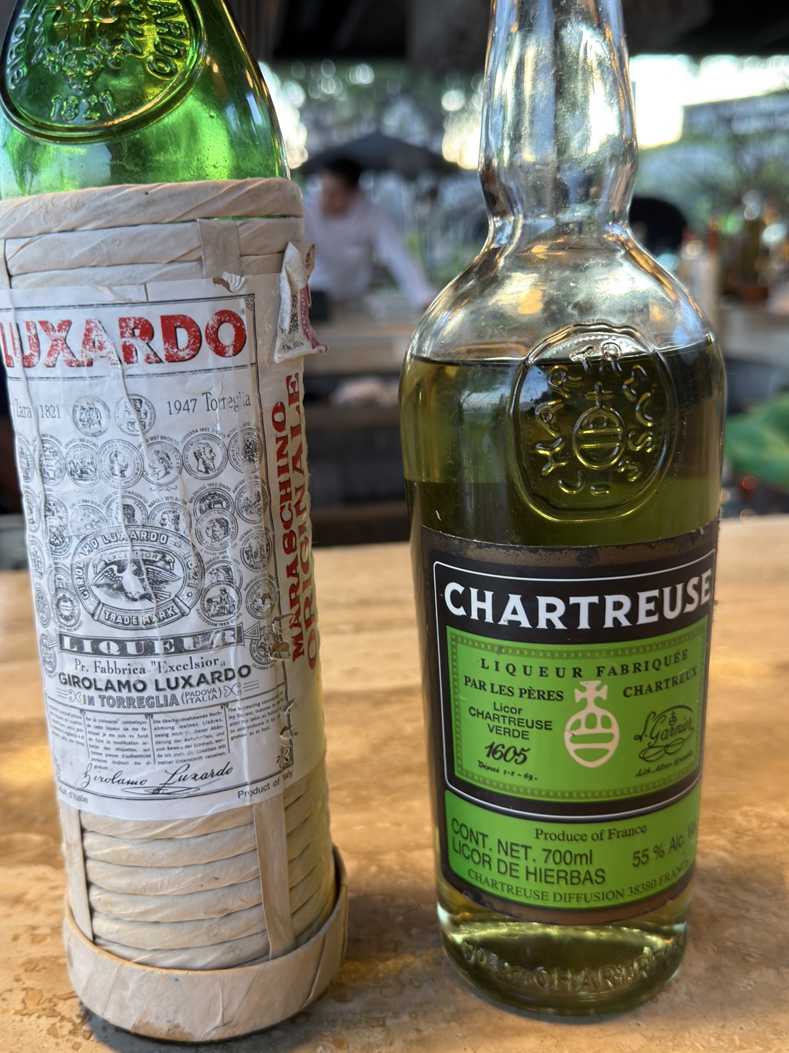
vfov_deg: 52.6
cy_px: 526
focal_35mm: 35
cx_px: 394
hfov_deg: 40.7
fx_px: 1064
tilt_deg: -13.1
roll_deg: +1.9
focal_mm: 6.76
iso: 250
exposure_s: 1/60
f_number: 1.78
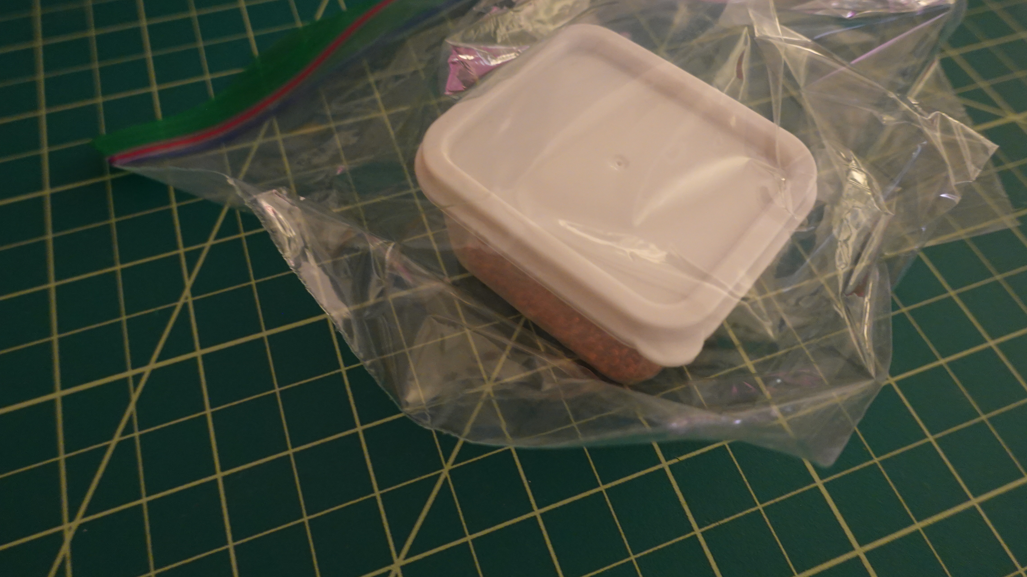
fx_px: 817
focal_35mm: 30
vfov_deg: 38.7
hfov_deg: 64.3
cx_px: 520
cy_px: 212
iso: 800
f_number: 2.8
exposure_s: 1/8
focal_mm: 9
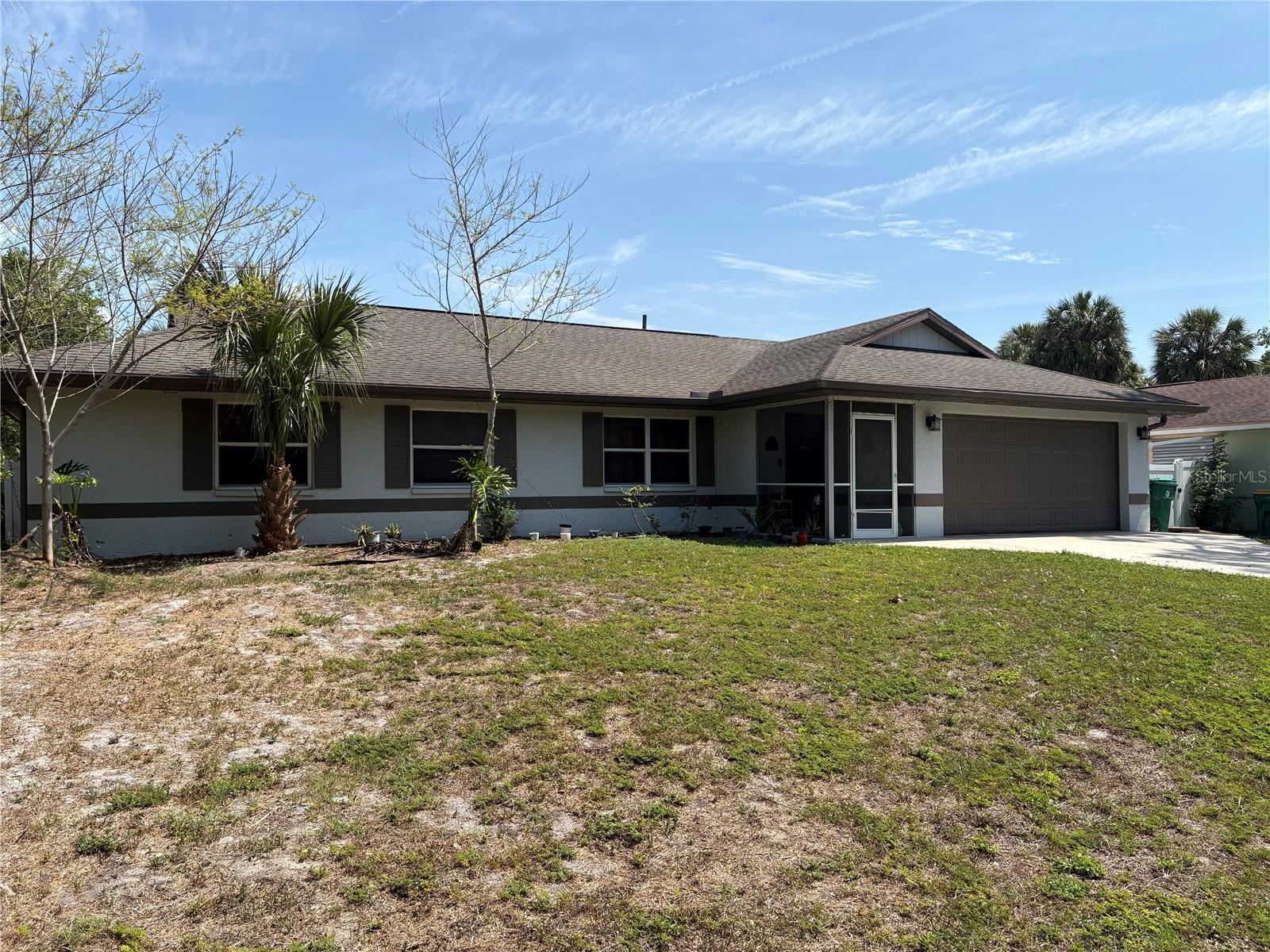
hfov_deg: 67.3
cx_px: 635
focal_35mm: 26
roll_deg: +0.6
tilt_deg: +1.6
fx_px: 954
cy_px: 476
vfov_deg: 53.1
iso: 50
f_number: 1.6
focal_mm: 5.96
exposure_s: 1/3448
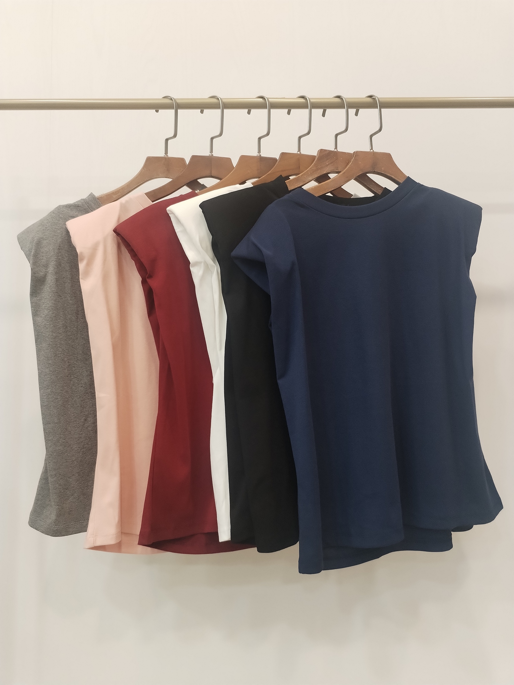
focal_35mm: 29
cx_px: 257
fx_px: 574
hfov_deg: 48.2
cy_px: 342
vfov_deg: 61.7
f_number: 1.8
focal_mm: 4.75
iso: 483
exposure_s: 1/50
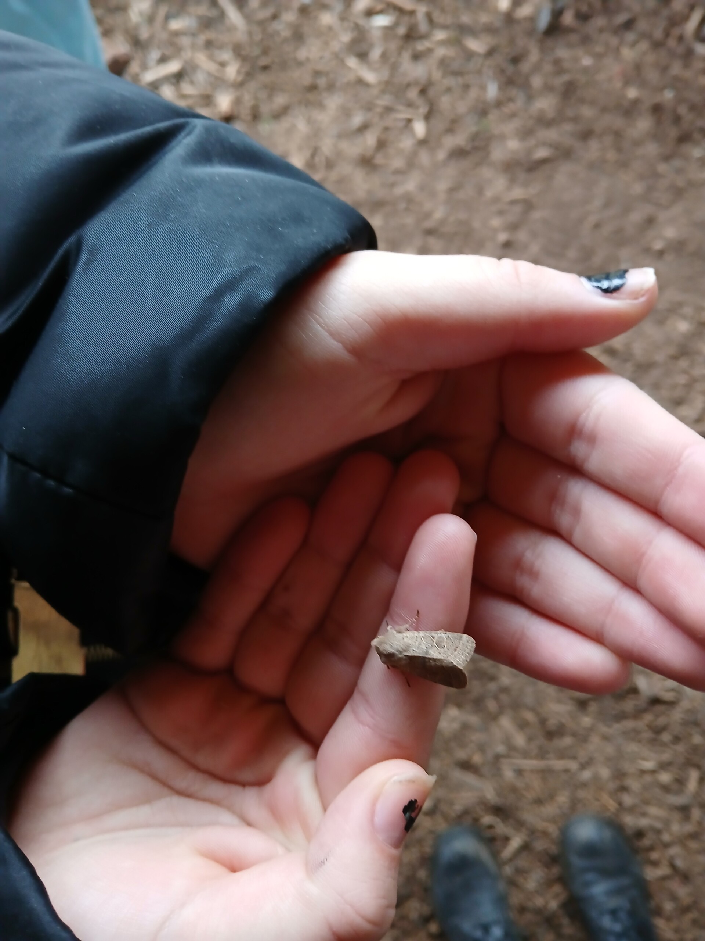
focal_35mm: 26
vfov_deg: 67.3
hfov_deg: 53.1
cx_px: 352
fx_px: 706
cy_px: 470
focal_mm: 3.98
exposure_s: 1/33.3
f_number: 1.8
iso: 320
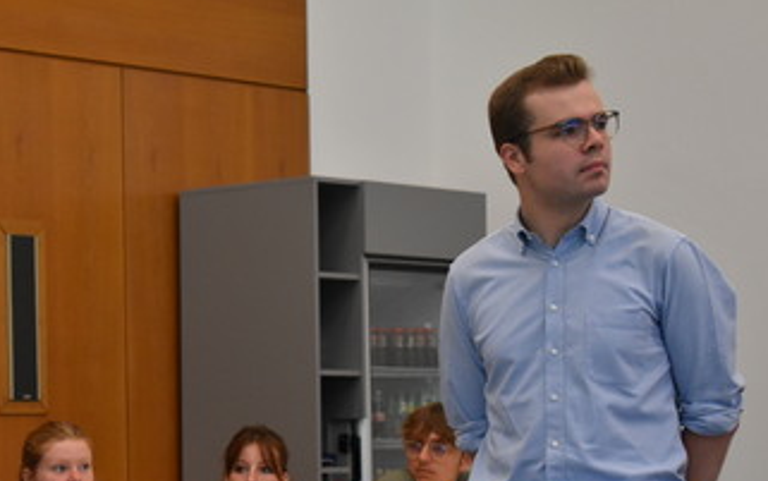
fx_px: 2492
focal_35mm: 119
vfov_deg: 11.0
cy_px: 379
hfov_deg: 17.5
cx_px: 234
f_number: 5.6
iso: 1800
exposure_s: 1/60
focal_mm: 50
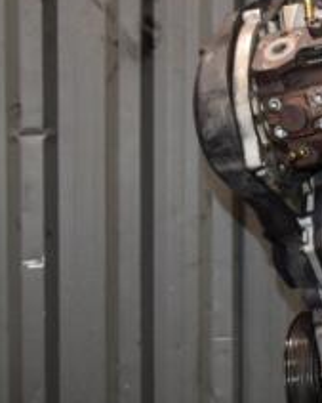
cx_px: 474
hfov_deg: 14.9
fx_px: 1143
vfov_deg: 19.9
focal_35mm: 96
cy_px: 235
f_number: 5
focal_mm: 24
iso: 800
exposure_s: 1/60
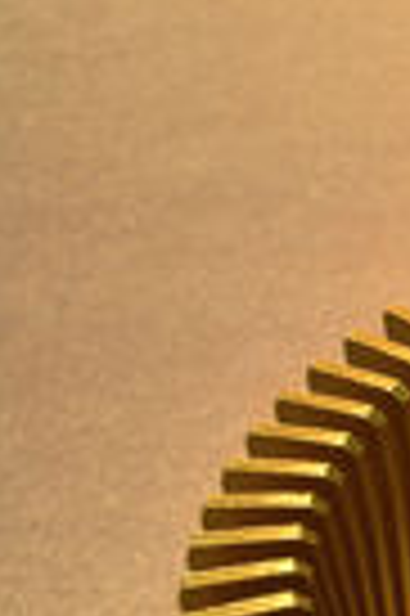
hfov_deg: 8.5
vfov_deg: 14.1
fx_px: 2432
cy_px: 726
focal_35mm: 142
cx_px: 1117
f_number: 16
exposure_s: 1/125
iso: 100
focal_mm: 26
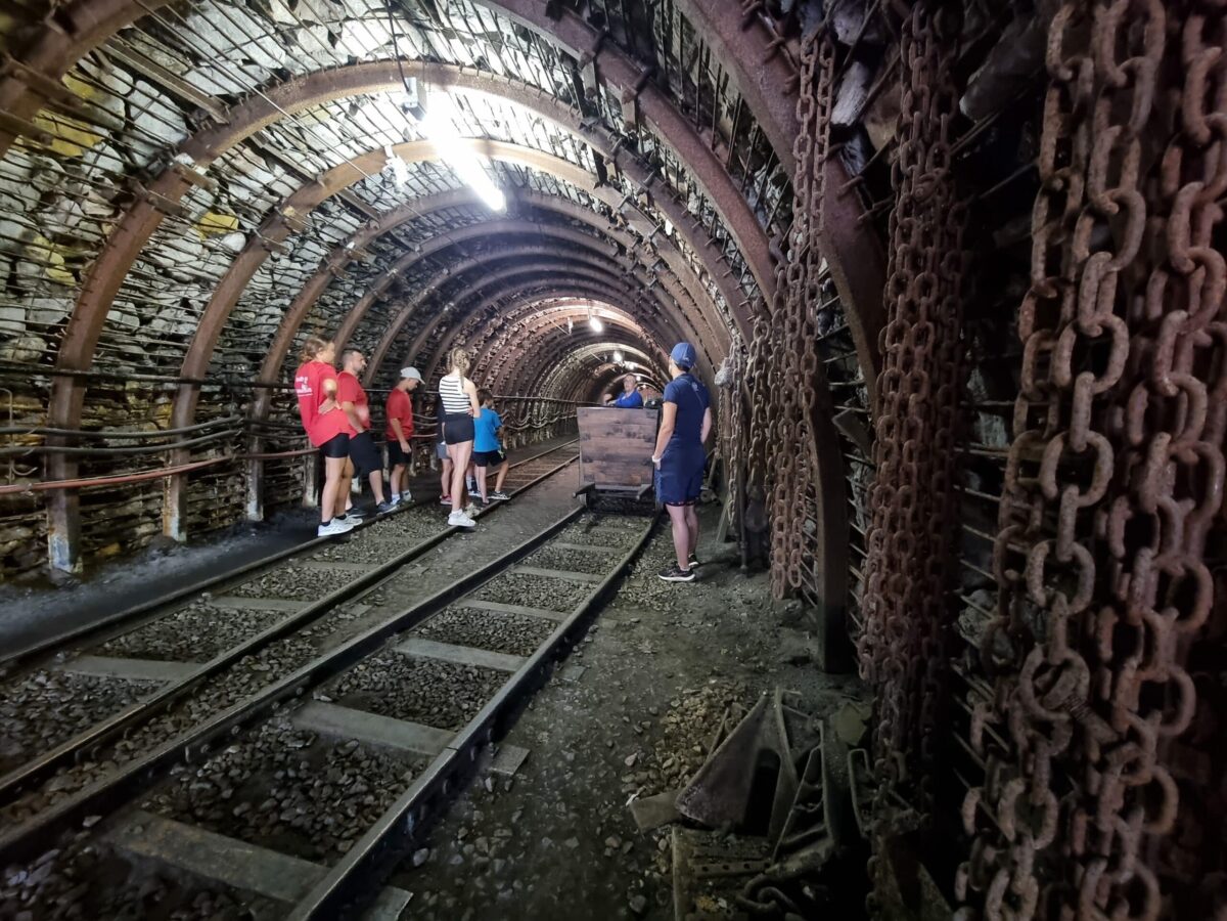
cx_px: 614
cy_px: 460
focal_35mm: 13
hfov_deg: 106.2
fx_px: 461
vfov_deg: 89.9
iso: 1600
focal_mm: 2.2
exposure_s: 1/25
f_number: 2.2
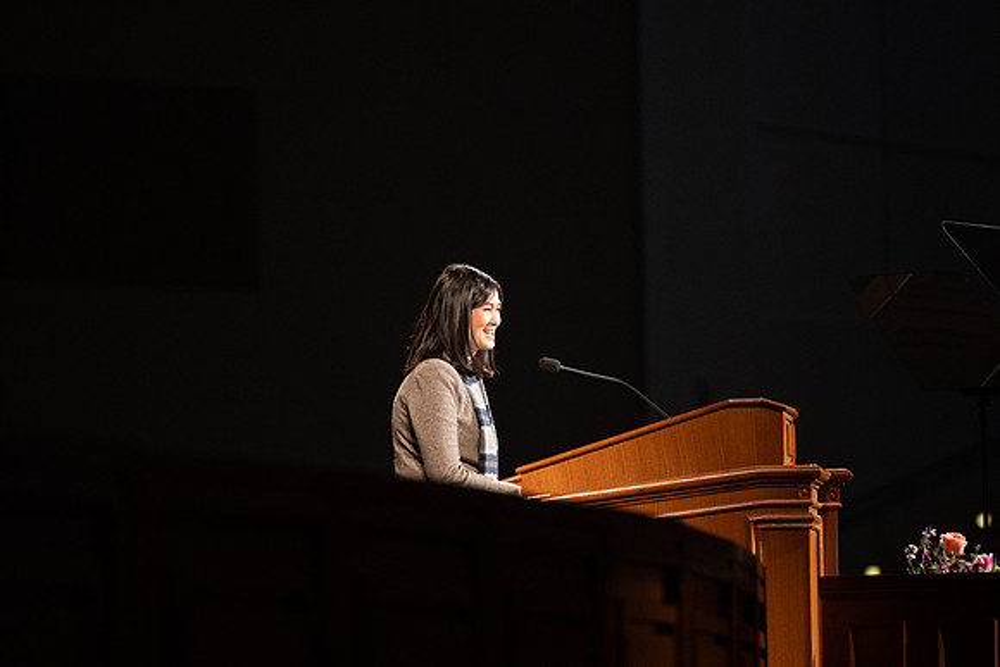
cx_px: 465
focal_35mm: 287
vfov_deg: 4.8
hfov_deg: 7.2
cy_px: 313
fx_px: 7987
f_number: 2.8
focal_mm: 200
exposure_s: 1/250
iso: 2500
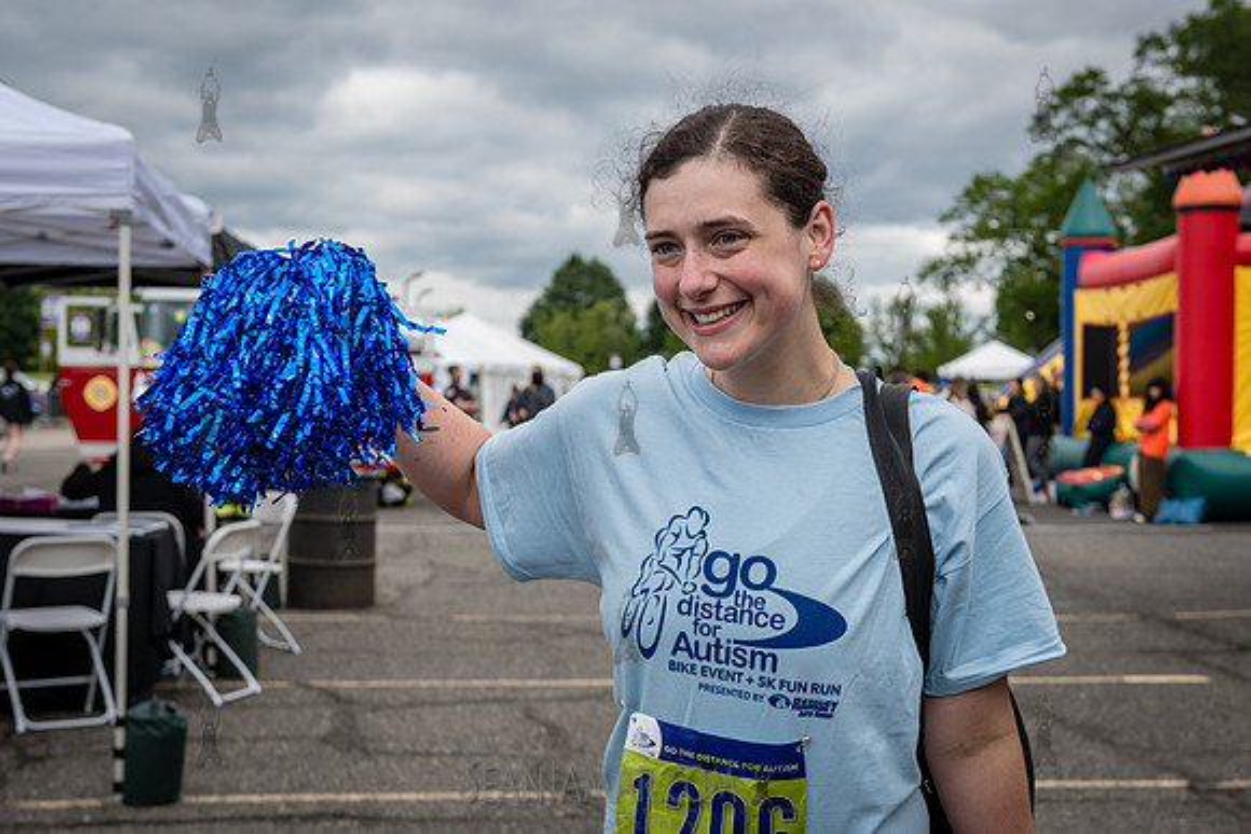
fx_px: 2026
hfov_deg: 34.3
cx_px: 711
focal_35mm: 58
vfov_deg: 23.3
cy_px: 487
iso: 400
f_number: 4
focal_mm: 45
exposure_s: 1/1600
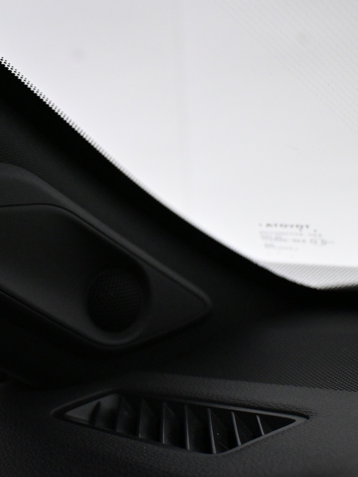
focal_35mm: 64
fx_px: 879
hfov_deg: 22.6
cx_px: 62
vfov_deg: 30.4
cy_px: 237
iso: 4000
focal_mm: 29
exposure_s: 1/250
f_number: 4.8
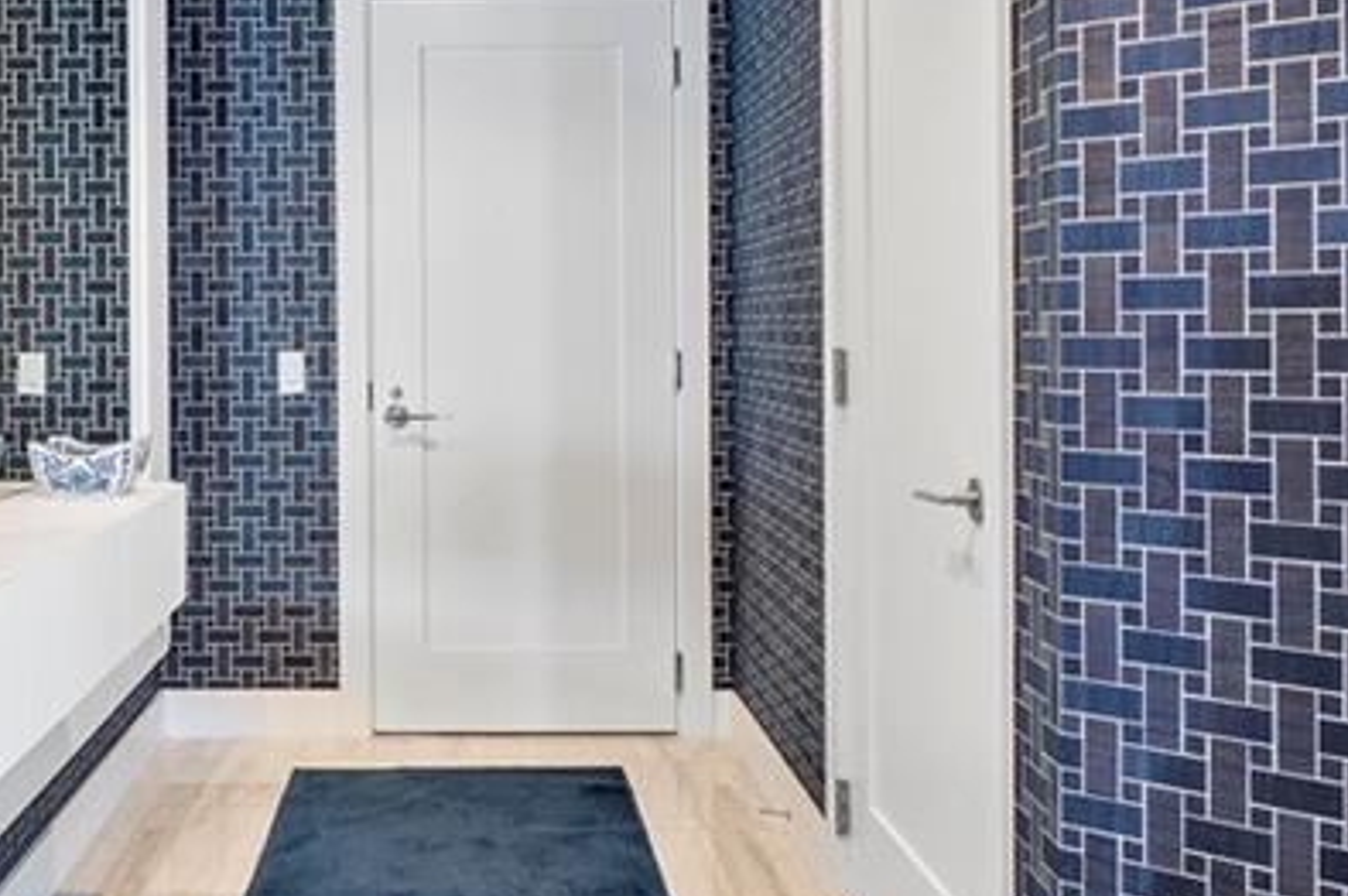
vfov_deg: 34.0
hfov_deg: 48.8
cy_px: 359
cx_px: 458
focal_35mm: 39
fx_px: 1459
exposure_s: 1/2
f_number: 11
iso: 160
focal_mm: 10
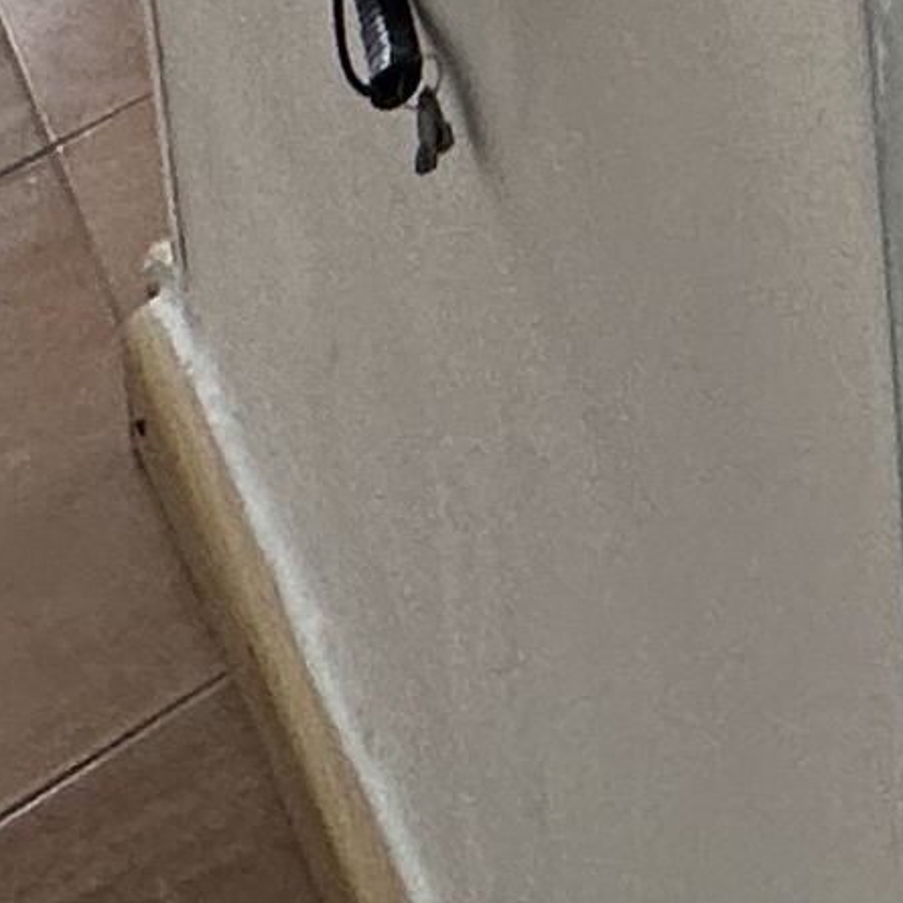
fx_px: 3305
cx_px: 2238
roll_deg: -3.2
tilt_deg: -13.5
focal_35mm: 112
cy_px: -2080
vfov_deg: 9.9
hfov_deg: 12.1
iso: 80
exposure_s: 1/99
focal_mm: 2.22
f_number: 2.2
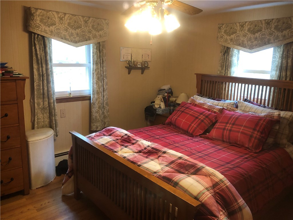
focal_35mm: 28
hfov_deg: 63.4
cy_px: 110
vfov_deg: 49.7
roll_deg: -0.1
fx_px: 237
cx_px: 146
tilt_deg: -12.7
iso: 80
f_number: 1.8
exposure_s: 1/15
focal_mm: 4
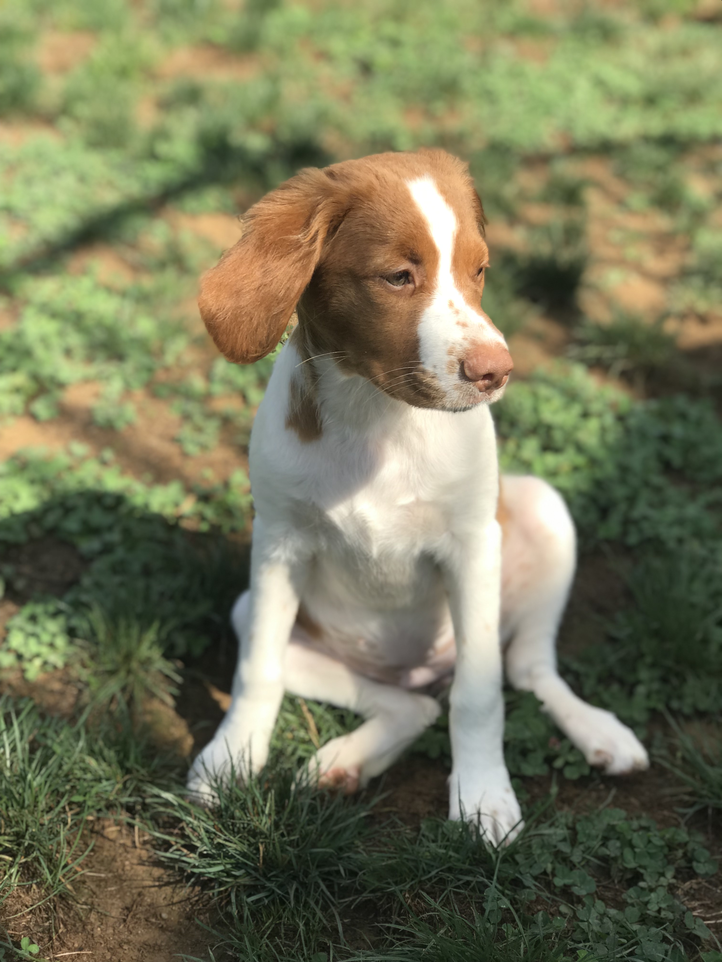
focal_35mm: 57
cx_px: 361
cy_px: 481
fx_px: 1585
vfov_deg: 33.8
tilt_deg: -26.8
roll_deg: -1.8
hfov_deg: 25.7
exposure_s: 1/618
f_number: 2.8
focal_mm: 6.6
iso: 20
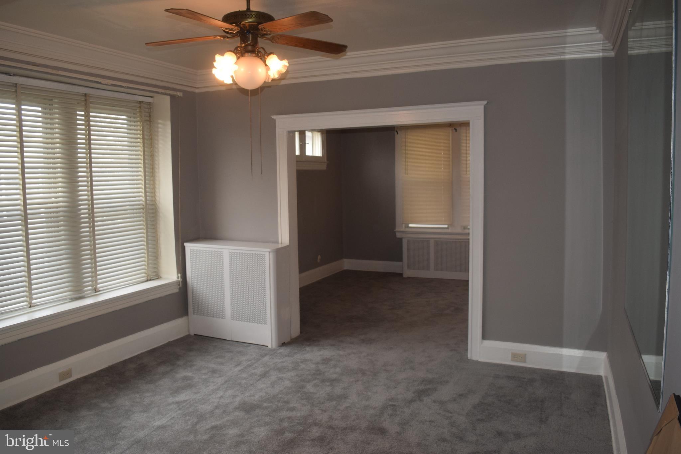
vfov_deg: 36.9
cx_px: 340
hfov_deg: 53.1
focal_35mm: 36
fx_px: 681
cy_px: 227
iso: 640
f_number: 5.6
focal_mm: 24
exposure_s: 1/125
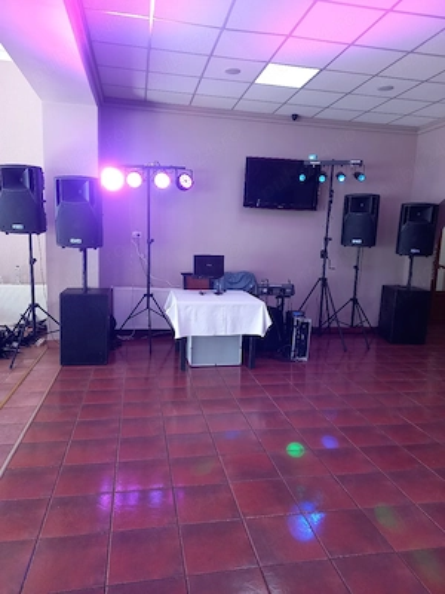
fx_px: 429
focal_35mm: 25
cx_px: 222
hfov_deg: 54.9
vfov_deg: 69.4
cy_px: 297
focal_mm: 4.6
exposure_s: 1/60.2
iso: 125
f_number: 2
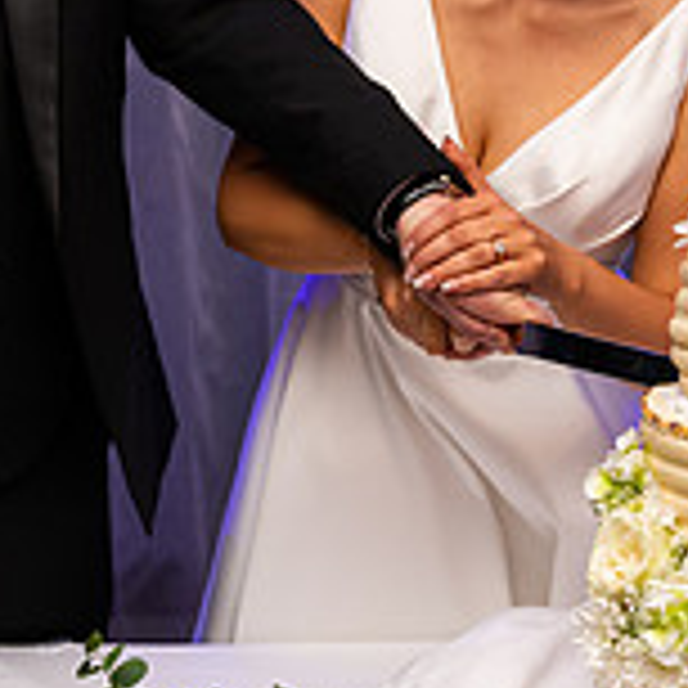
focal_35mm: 103
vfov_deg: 16.8
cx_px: 495
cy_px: 146
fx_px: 2316
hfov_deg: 16.8
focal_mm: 32
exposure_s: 1/160
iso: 640
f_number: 3.5
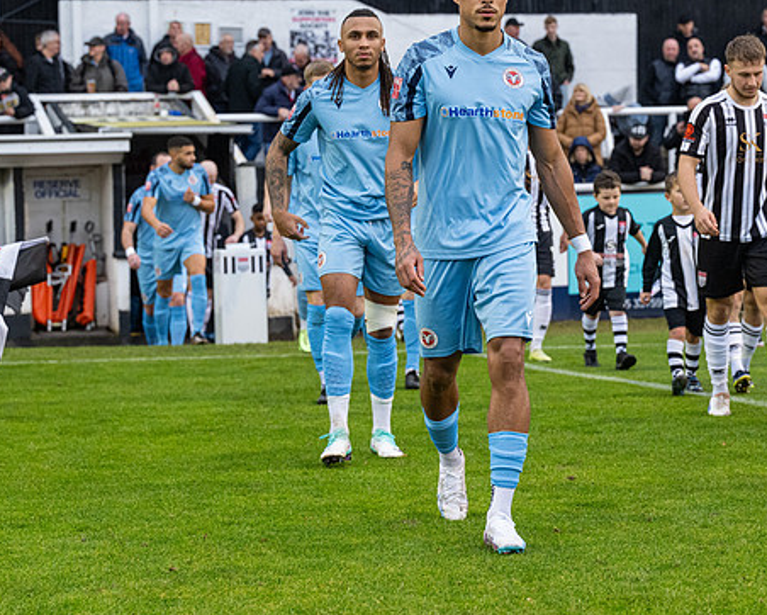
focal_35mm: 116
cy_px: 289
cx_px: 439
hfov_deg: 16.6
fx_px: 2634
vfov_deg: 13.3
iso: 2000
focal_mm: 70
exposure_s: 1/400
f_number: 4
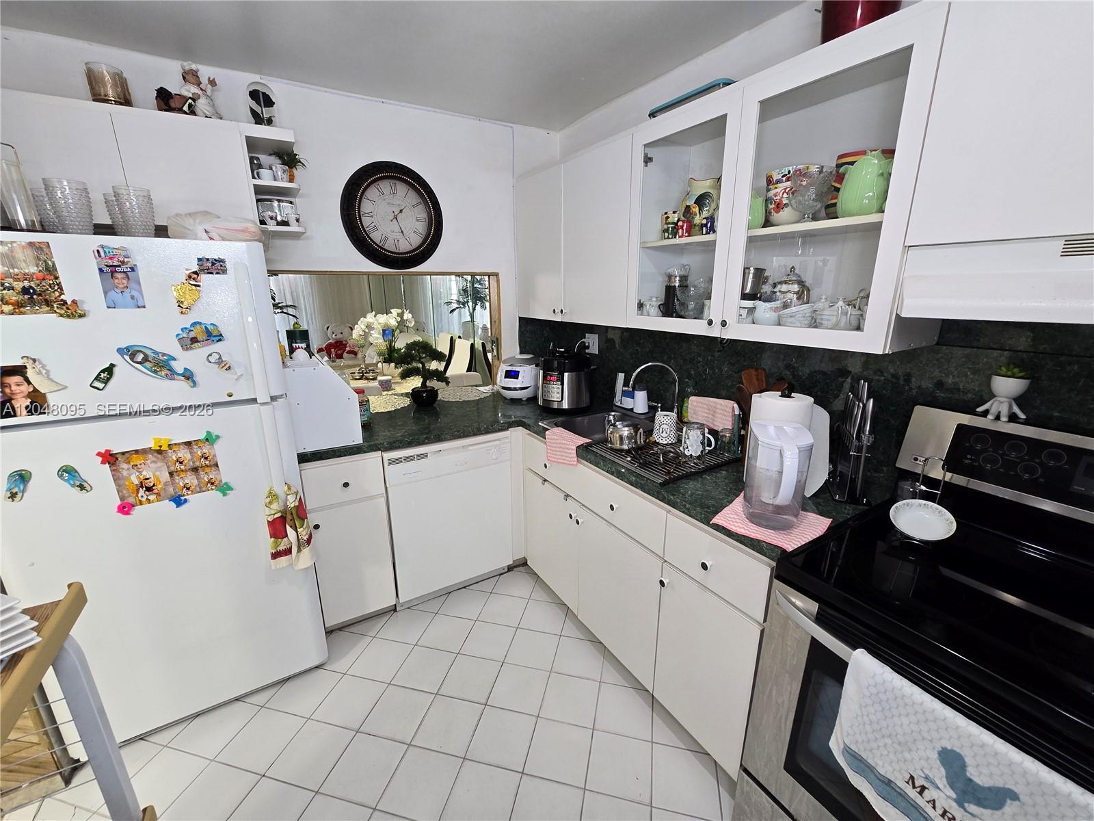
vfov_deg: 89.9
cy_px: 410
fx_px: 411
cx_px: 547
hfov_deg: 106.2
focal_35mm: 13
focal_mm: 2.2
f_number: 2.2
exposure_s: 1/60
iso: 125
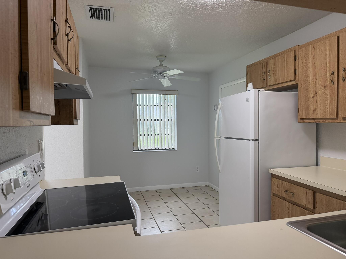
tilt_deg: -2.3
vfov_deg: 56.8
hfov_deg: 71.6
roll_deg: +1.8
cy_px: 130
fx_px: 240
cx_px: 173
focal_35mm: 24
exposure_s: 1/159
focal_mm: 6.76
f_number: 1.78
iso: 200
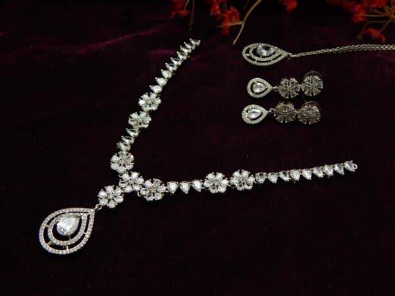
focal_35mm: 43
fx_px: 491
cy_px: 148
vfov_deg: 33.6
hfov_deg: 43.9
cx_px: 198
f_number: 3.6
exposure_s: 1/30
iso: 400
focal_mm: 7.7
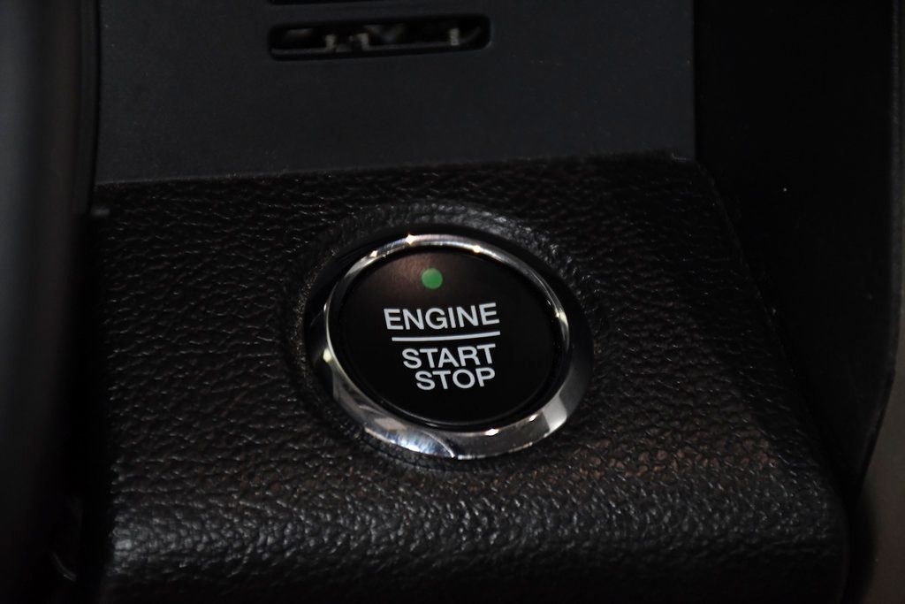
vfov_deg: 6.5
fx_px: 5280
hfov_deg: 9.8
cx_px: 452
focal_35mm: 210
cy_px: 302
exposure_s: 1/100
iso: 2500
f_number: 5.6
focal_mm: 140
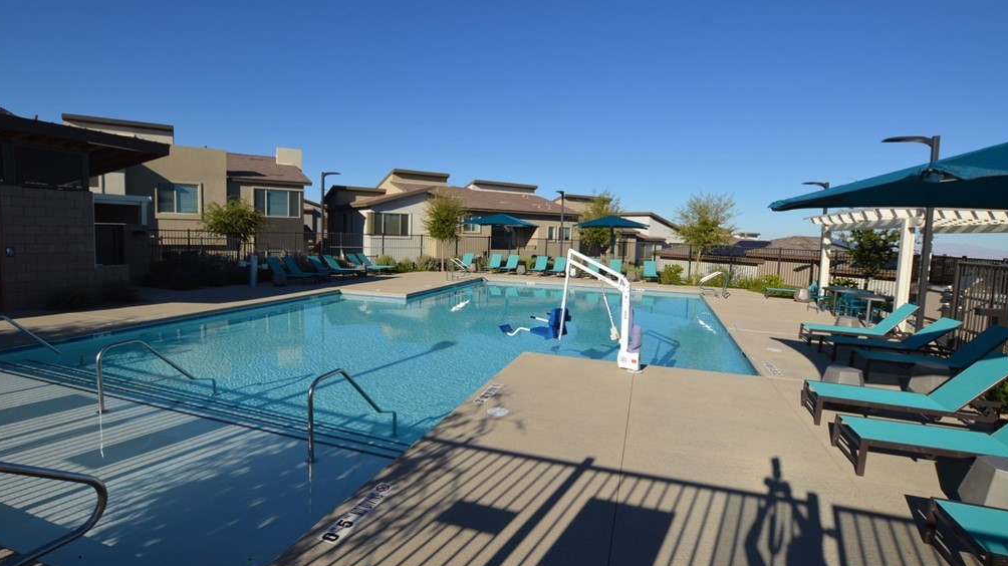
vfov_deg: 63.9
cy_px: 281
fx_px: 454
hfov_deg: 95.9
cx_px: 487
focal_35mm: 17
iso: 100
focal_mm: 10
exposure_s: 1/200
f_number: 10
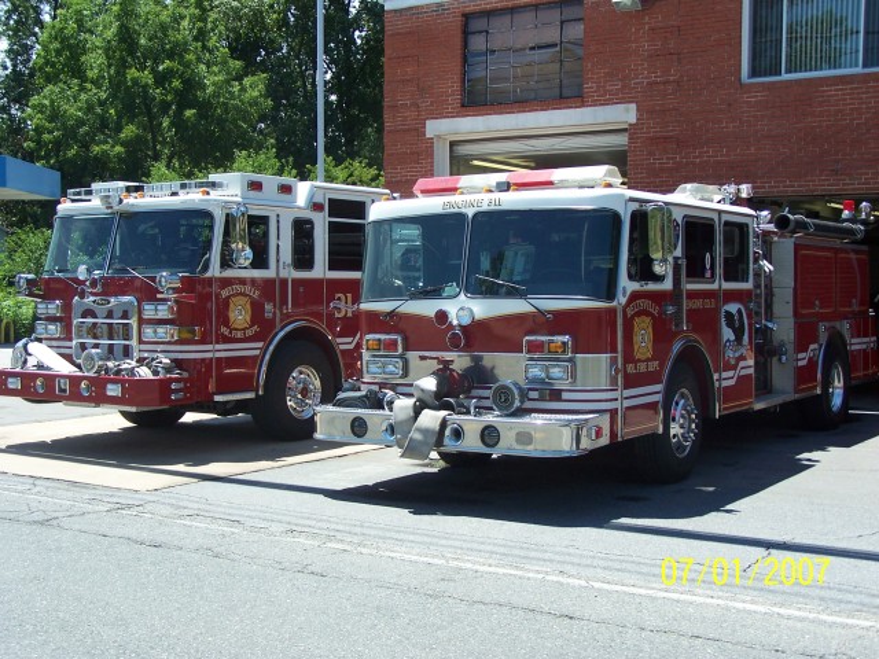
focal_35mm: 51
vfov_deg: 28.6
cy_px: 330
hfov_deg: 37.5
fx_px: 1295
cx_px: 440
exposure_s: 1/750
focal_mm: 8.5
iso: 80
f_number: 3
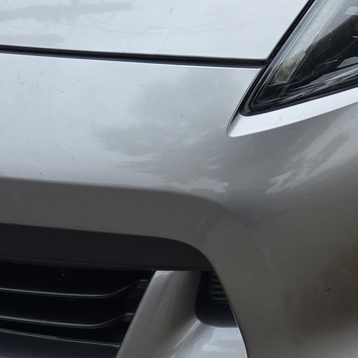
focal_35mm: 108
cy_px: -162
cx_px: 329
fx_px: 1264
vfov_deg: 15.1
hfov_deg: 15.9
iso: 32
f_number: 1.7
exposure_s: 1/359
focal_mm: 6.3
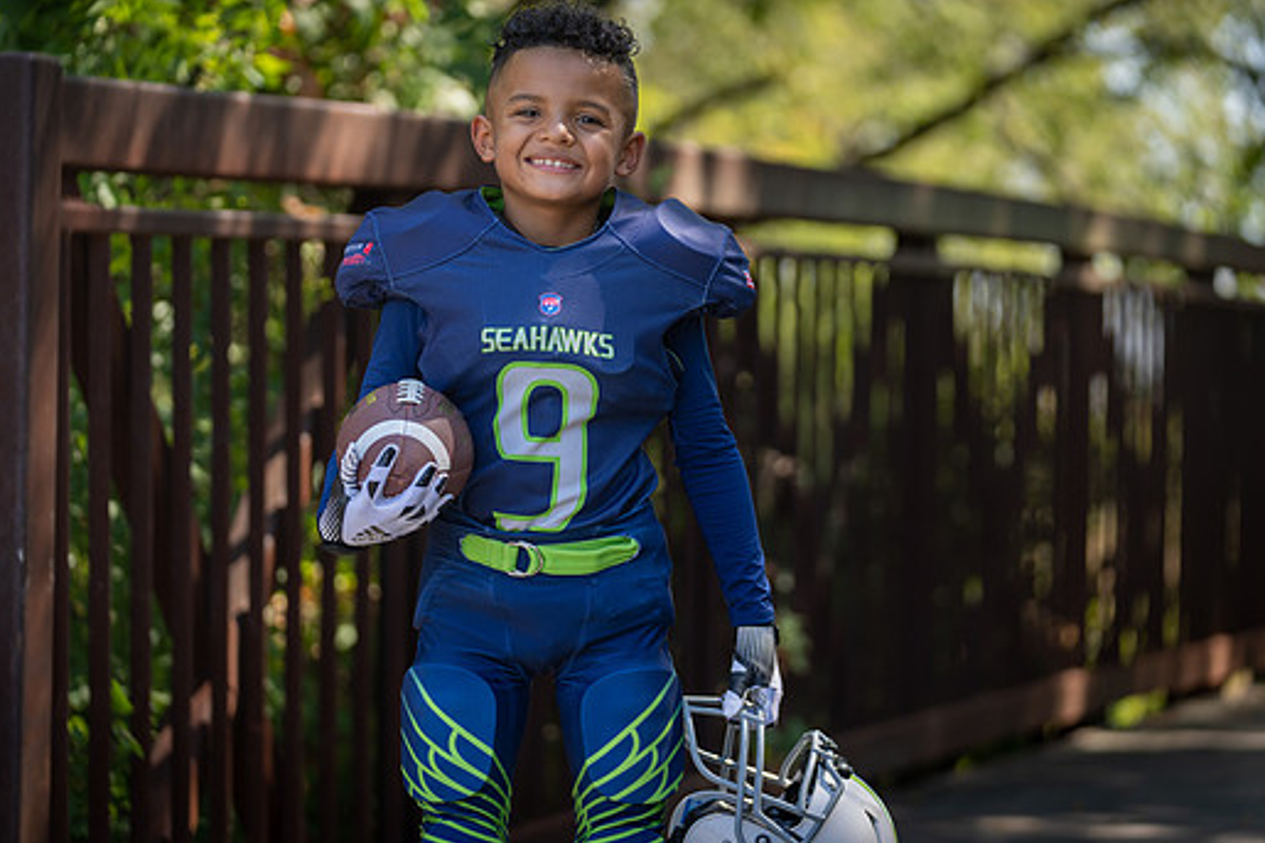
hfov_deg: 15.4
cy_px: 375
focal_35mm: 133
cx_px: 585
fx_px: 4672
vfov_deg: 10.3
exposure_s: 1/320
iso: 100
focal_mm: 118
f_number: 2.8
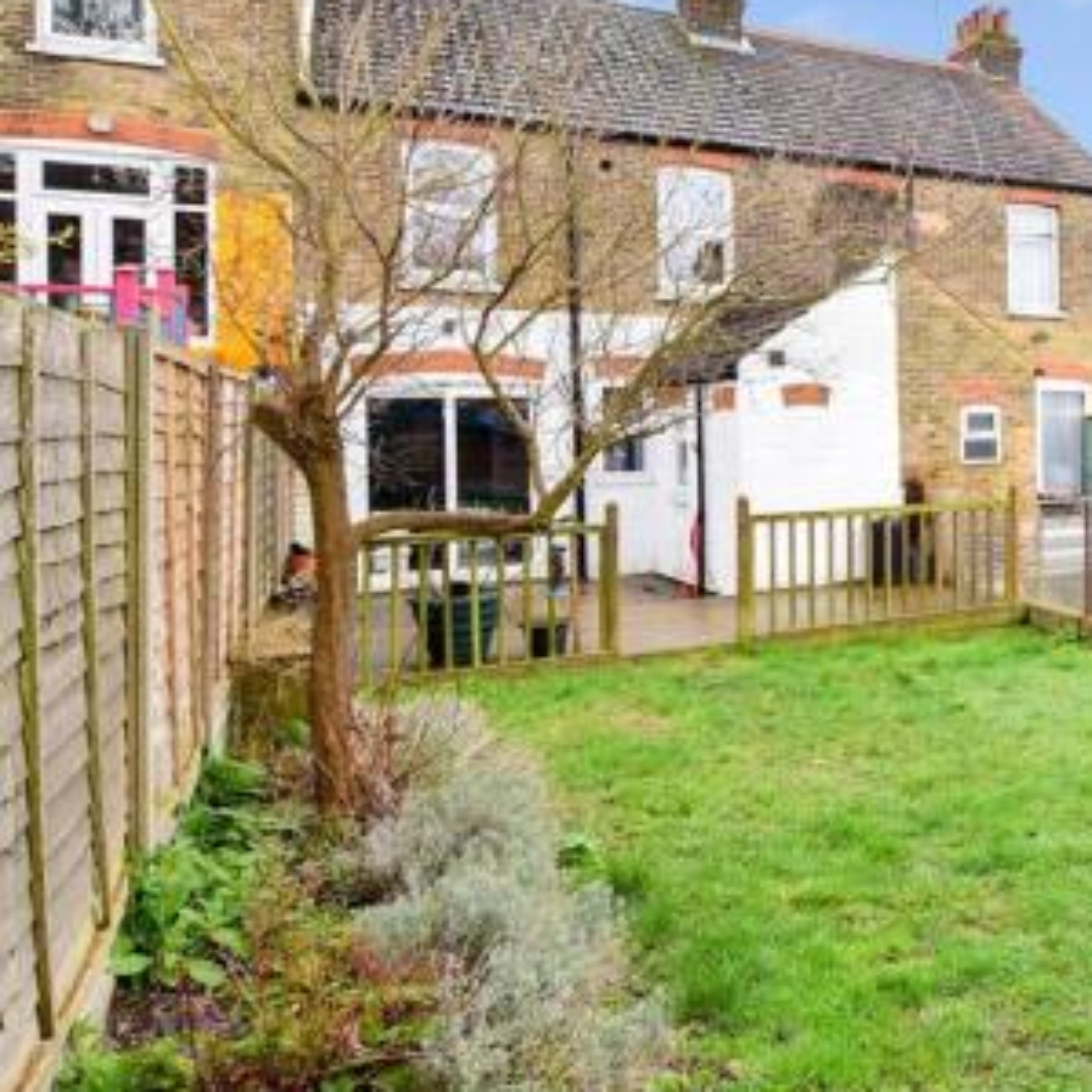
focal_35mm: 28
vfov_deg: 56.6
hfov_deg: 46.0
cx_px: 1139
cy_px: 404
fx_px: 999
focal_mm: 10
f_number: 9
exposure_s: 1/200
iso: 400
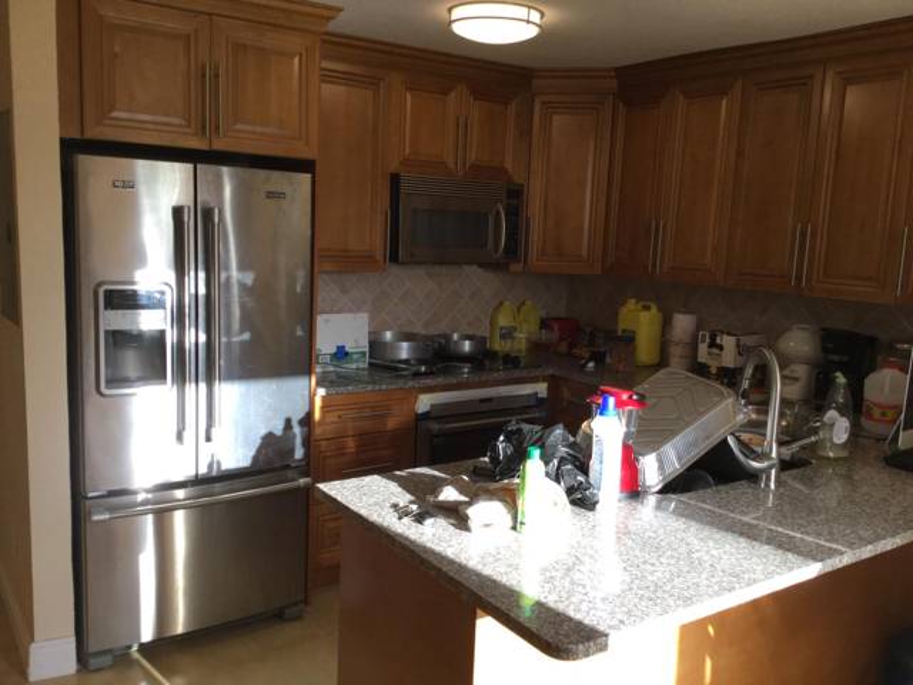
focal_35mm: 31
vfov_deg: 45.4
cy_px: 342
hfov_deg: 58.4
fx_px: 818
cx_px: 456
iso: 32
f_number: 2.4
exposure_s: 1/120
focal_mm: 3.3
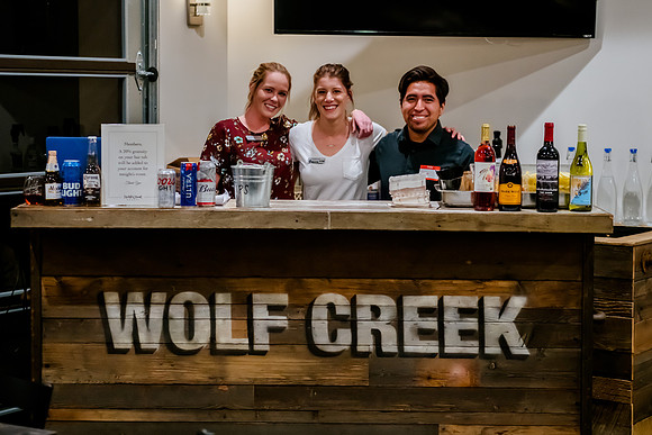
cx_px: 326
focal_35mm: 81
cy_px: 178
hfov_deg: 25.0
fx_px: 1472
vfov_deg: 16.8
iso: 2500
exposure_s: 1/100
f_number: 2.8
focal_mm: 66
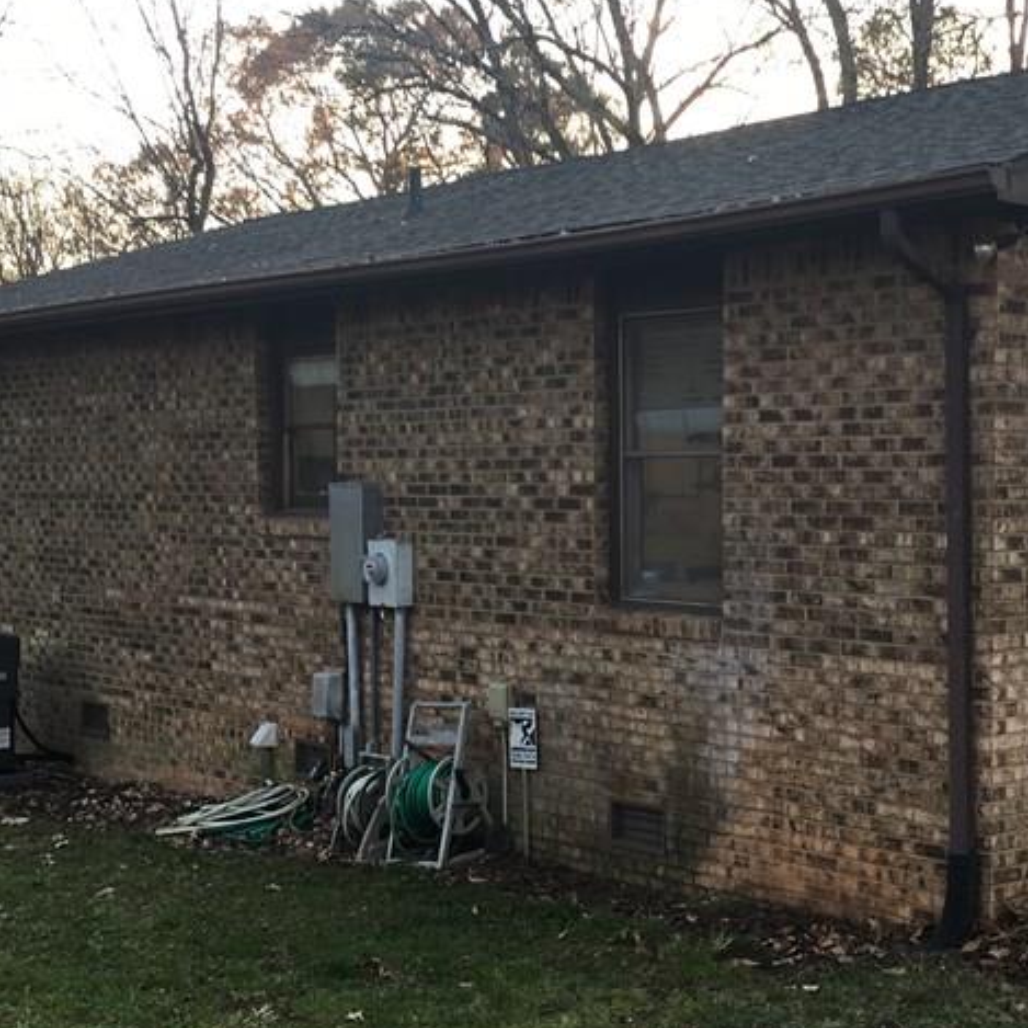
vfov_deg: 30.4
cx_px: 752
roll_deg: +0.0
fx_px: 1882
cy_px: 638
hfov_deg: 30.1
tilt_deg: -2.4
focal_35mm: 56
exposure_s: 1/60
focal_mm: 4.15
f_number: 2.2
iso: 25
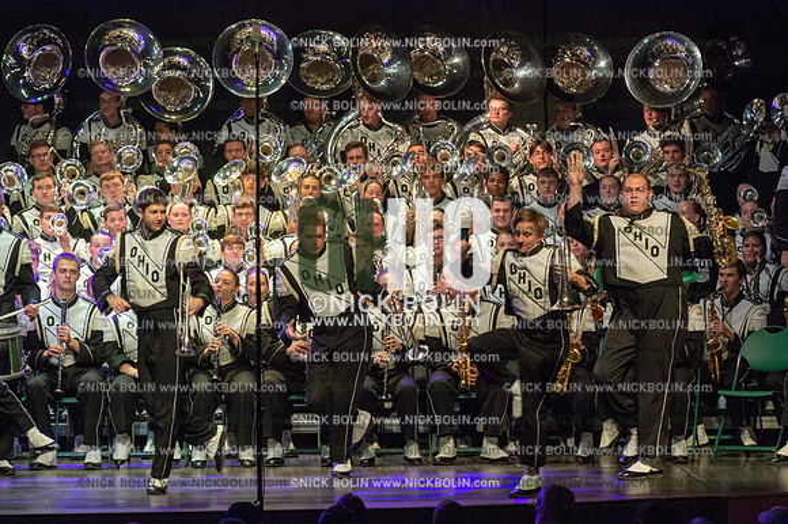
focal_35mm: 200
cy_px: 262
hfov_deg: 10.3
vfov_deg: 6.9
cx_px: 394
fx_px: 4375
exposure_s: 1/400
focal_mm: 200
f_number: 5.6
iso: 8000
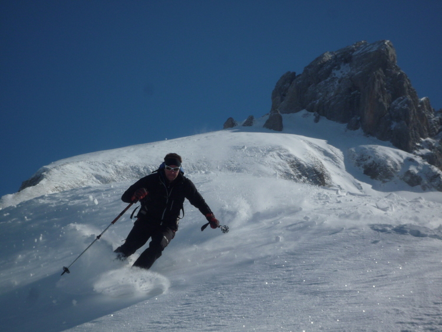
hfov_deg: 19.6
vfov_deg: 14.8
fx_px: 1277
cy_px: 166
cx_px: 221
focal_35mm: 100
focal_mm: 17.6
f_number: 8
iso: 100
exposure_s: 1/800
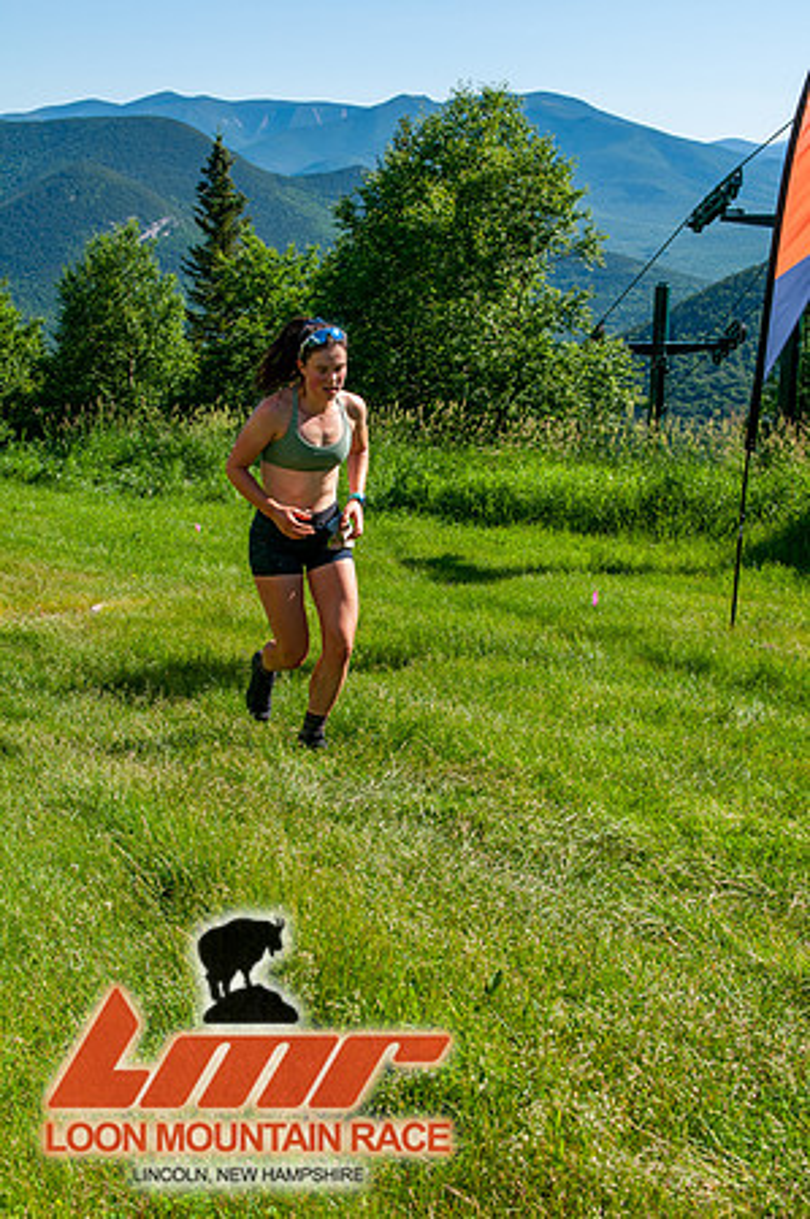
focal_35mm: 51
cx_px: 405
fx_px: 1725
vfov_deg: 38.9
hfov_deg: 26.4
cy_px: 610
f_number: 8
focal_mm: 34
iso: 200
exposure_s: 1/400
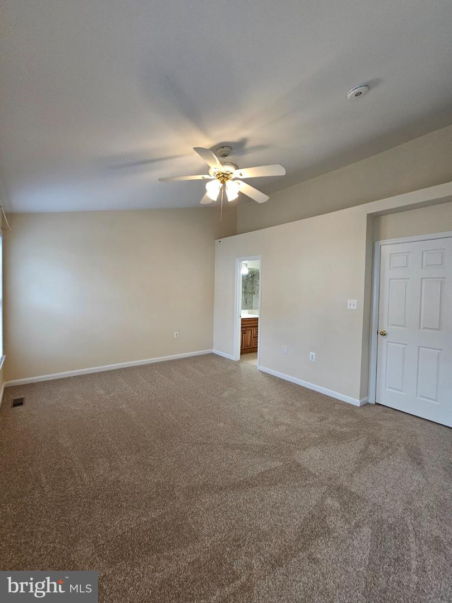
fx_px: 226
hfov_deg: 89.9
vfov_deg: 106.2
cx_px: 226
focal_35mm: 13
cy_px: 302
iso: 100
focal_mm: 2.2
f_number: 2.2
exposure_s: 1/60
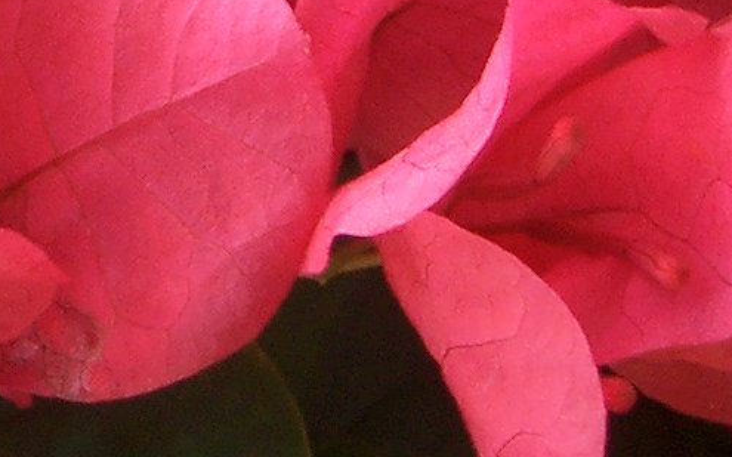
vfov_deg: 5.9
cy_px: -466
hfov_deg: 9.6
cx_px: -216
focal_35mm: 215
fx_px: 4288
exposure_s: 1/100
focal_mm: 8.2
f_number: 3.1
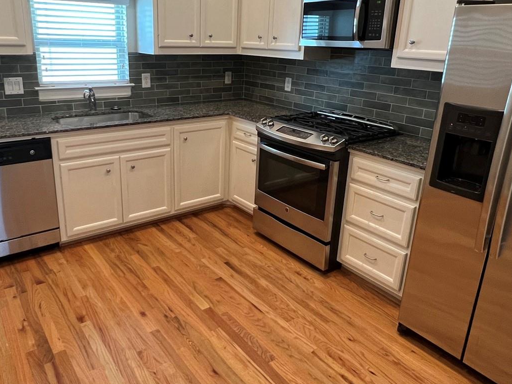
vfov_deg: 52.9
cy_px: 166
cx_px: 231
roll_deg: -2.0
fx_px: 385
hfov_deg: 67.1
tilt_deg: -18.2
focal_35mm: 26
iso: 250
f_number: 1.8
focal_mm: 1.57
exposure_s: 1/60
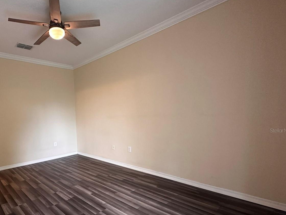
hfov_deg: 78.4
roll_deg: +2.8
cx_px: 90
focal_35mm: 20
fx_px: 165
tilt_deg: -4.6
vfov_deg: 65.3
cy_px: 130
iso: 320
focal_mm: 2.22
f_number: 2.2
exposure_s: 1/60
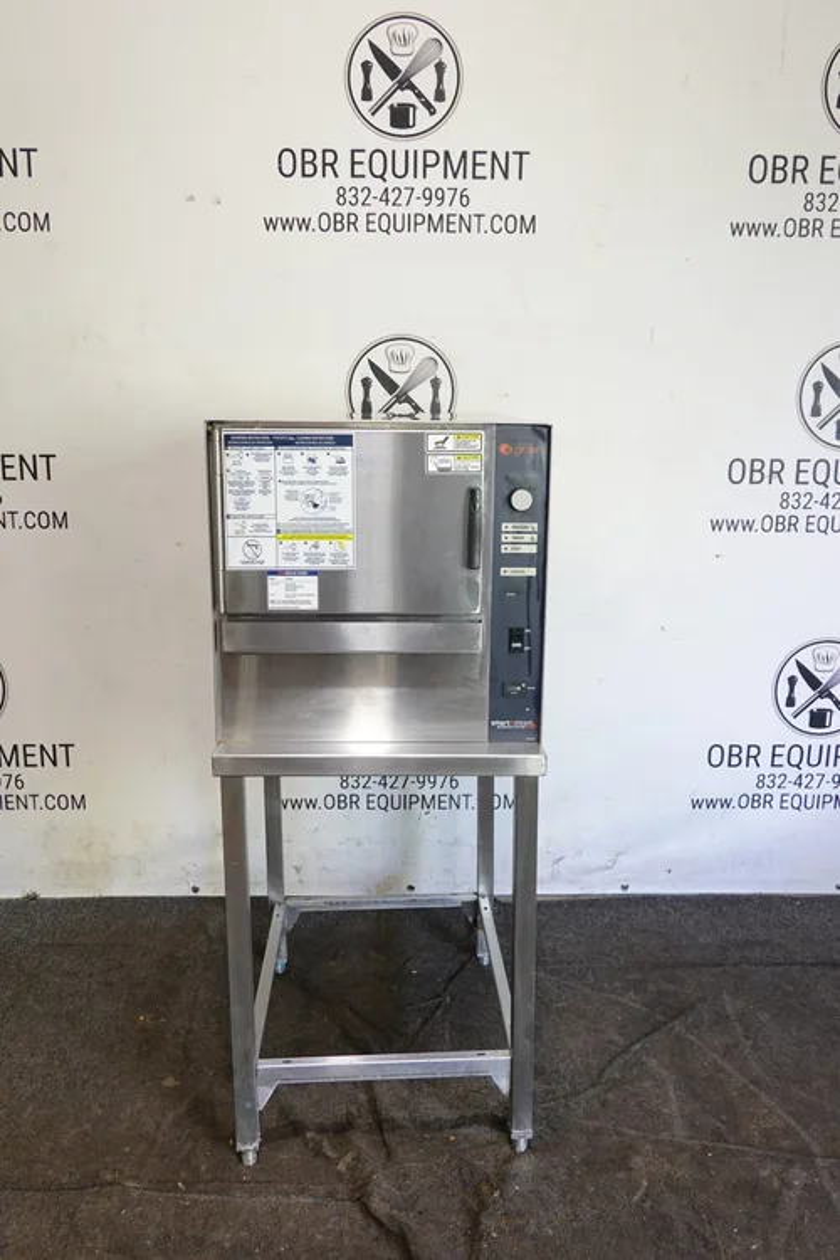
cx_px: 420
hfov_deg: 41.1
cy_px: 630
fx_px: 1120
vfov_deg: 58.7
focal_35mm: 32
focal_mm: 11.76
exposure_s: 1/20
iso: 200
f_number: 3.5
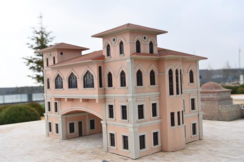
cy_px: 81
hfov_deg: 48.5
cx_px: 122
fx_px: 271
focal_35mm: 40
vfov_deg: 33.4
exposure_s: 1/1600
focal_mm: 40
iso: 250
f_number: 5
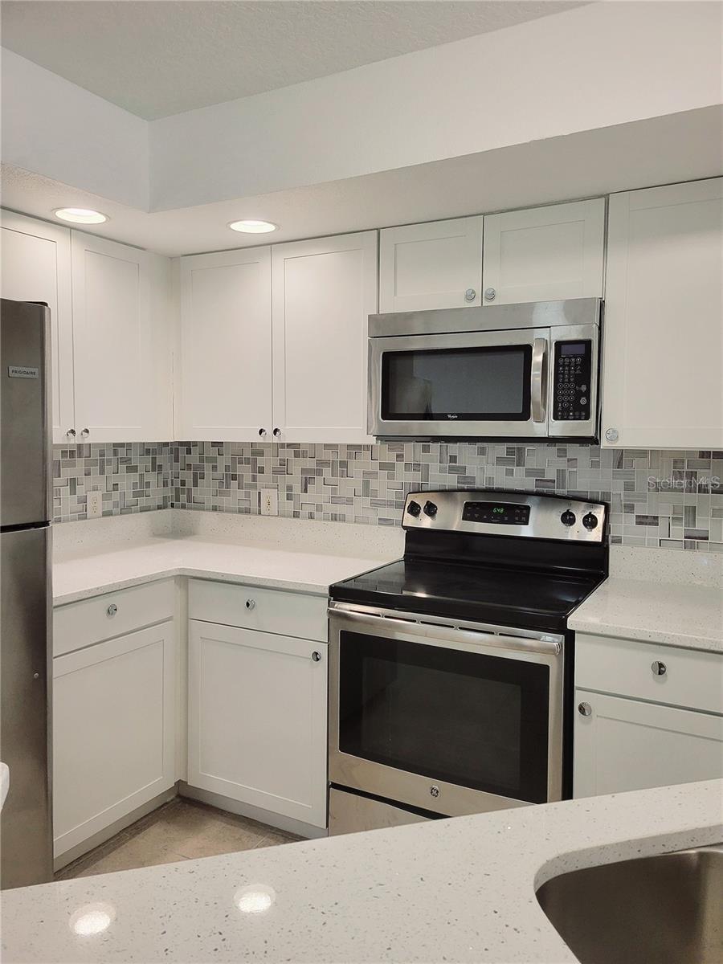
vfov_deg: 67.3
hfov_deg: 53.1
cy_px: 482
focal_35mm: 26
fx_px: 724
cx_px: 362
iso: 160
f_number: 1.8
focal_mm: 5.4
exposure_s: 1/120
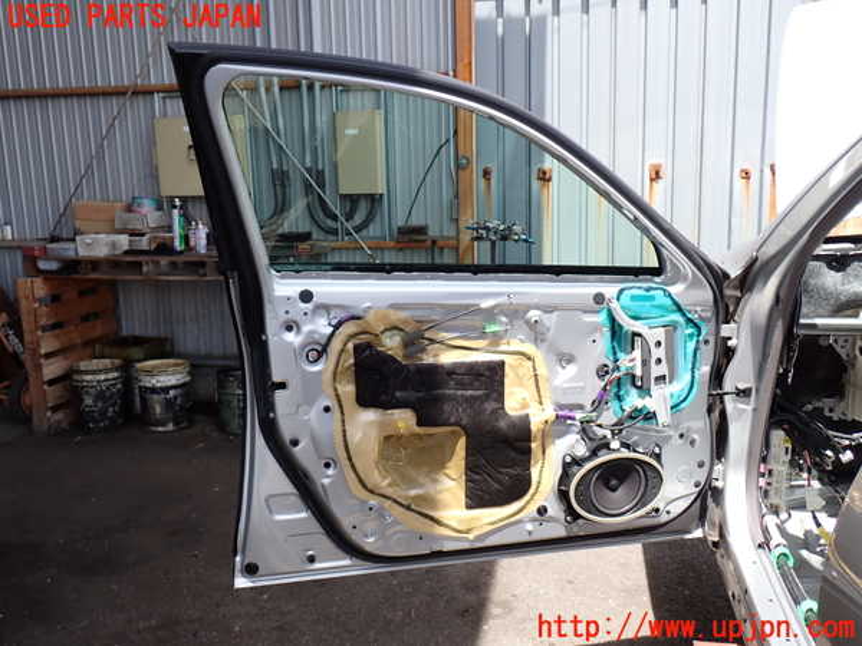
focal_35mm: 32
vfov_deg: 44.2
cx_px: 431
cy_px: 323
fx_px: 797
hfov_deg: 56.8
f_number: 3.2
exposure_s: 1/320
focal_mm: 5.79
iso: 100
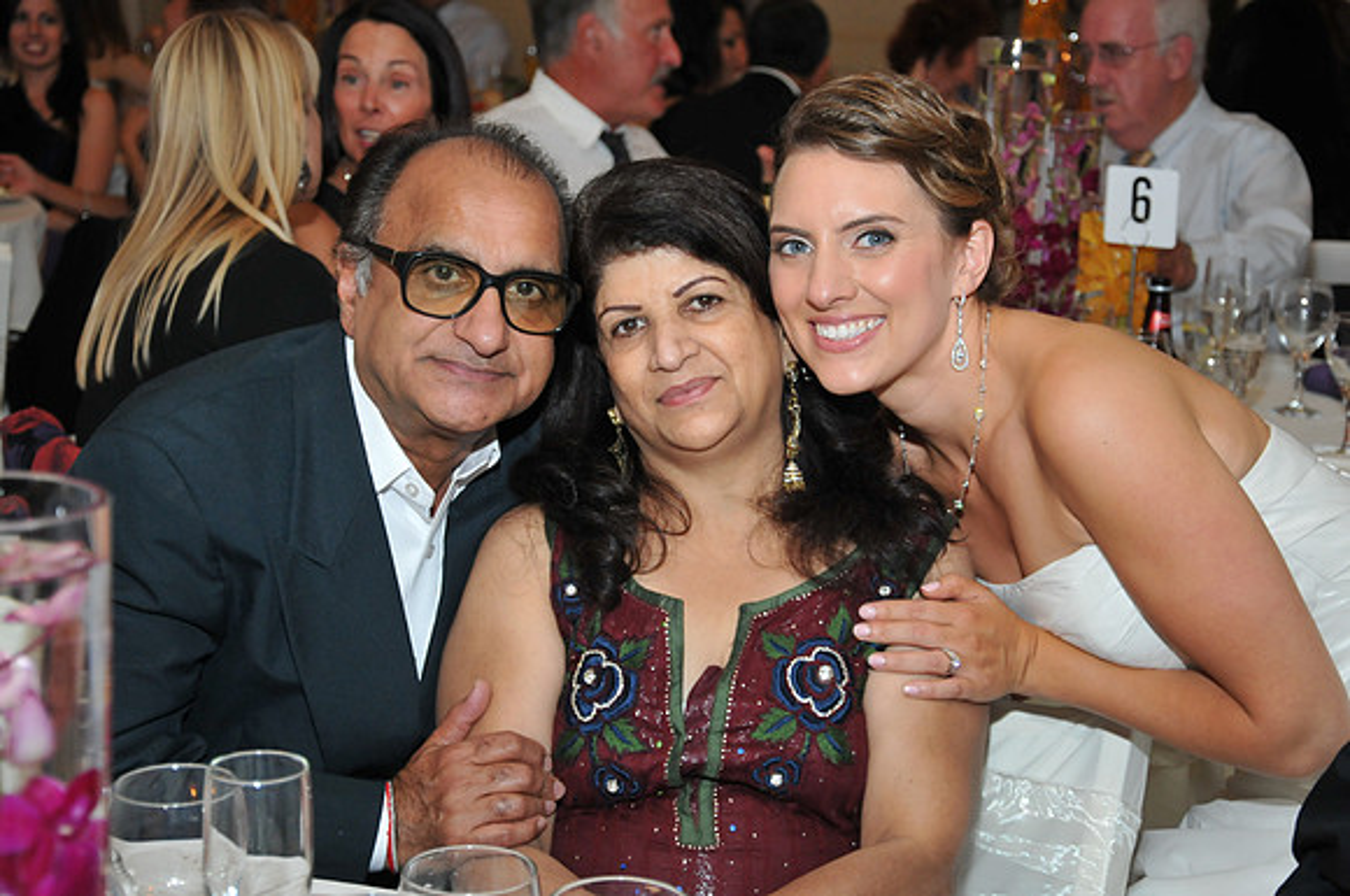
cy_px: 448
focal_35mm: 72
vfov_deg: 18.9
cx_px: 675
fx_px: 2696
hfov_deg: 28.1
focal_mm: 48
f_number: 4.8
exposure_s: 1/40
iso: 800
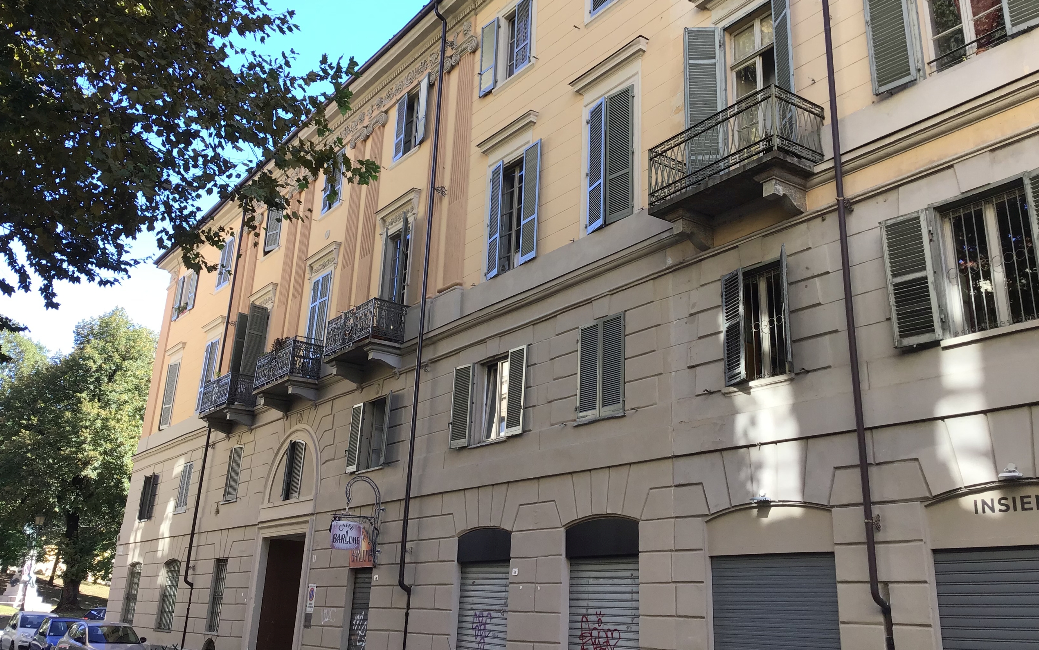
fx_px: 935
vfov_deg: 38.2
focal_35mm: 33
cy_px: 273
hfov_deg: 58.1
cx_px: 520
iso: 25
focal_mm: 3.3
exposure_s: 1/159
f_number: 2.4
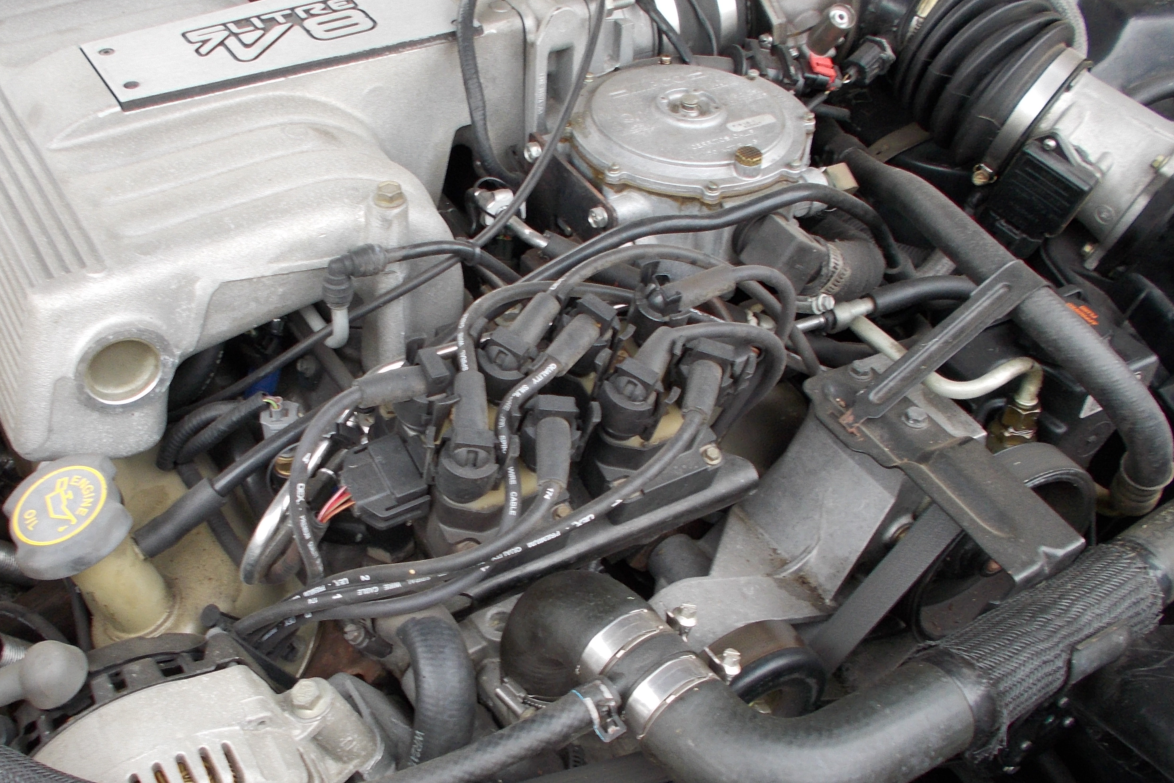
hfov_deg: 46.2
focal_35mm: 42
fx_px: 1370
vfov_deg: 31.9
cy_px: 442
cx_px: 495
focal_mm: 4.6
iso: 100
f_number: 3.2
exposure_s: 1/25
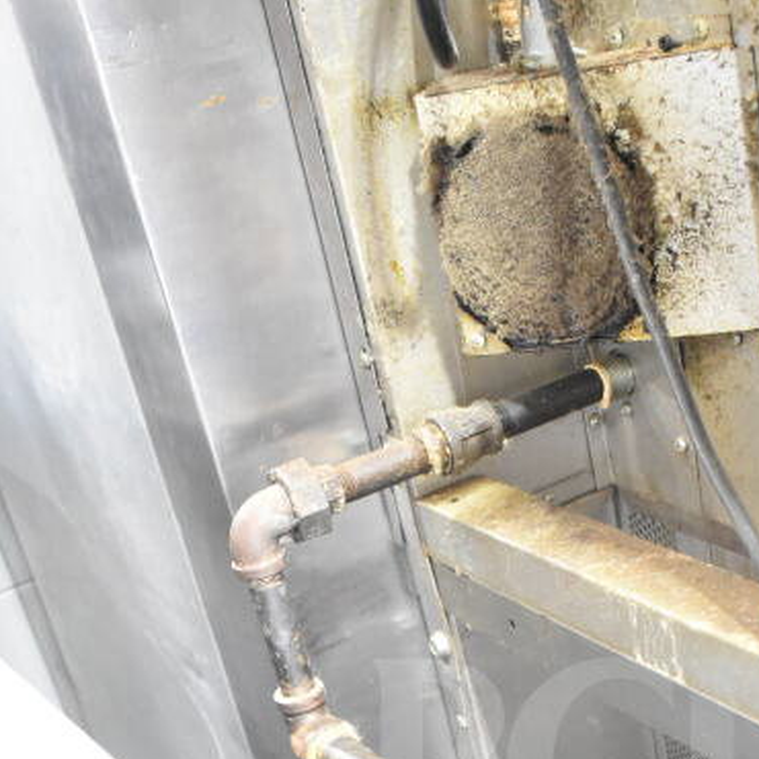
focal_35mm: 63
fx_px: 1563
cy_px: 821
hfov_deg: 27.0
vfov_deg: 25.4
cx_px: 556
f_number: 3.5
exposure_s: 1/30
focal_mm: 20
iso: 2200
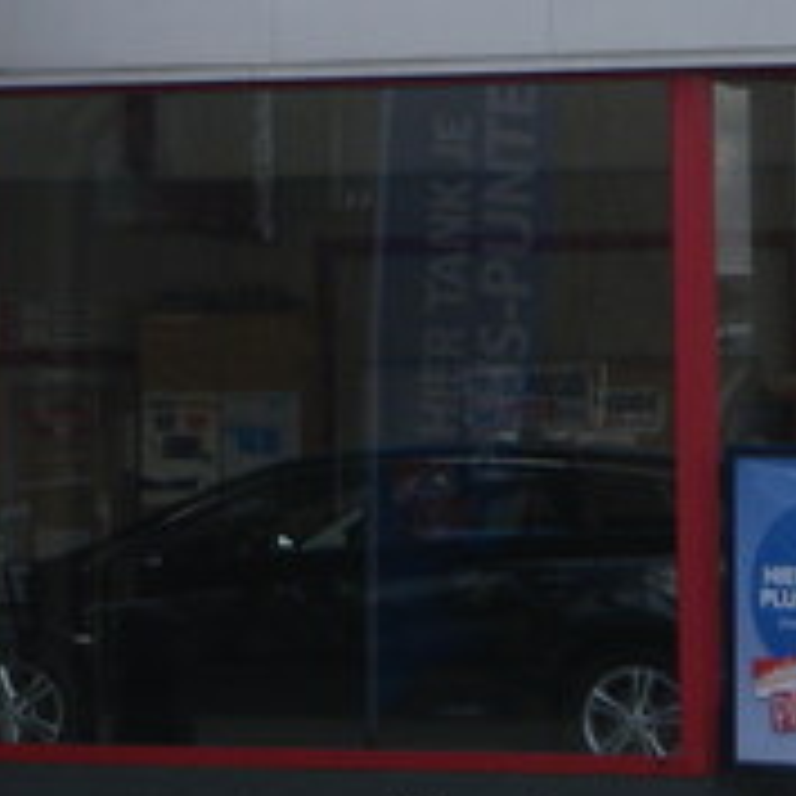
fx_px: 5984
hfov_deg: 7.4
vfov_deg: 7.6
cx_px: -612
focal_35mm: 230
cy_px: 135
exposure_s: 1/320
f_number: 3.3
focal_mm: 8.2
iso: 64
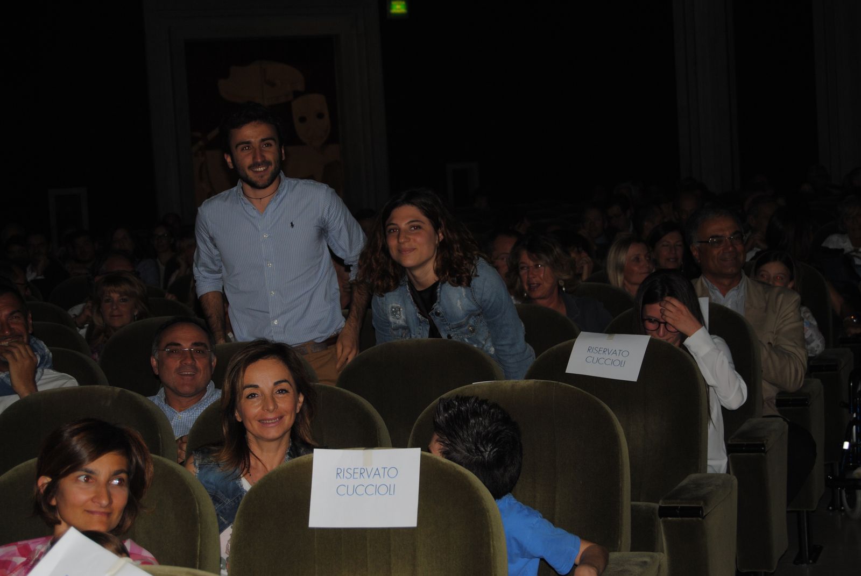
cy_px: 288
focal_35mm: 72
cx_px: 430
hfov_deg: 28.0
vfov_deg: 19.0
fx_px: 1724
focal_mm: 48
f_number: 5.3
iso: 200
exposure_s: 1/60
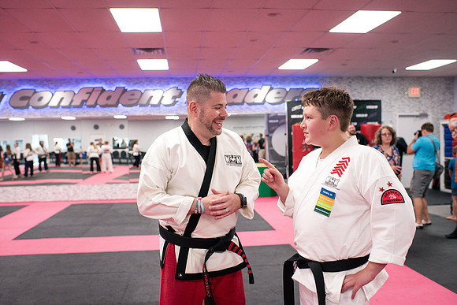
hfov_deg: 53.1
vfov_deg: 36.9
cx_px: 228
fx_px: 458
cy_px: 152
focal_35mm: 36
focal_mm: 35
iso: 3200
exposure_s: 1/400
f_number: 3.2
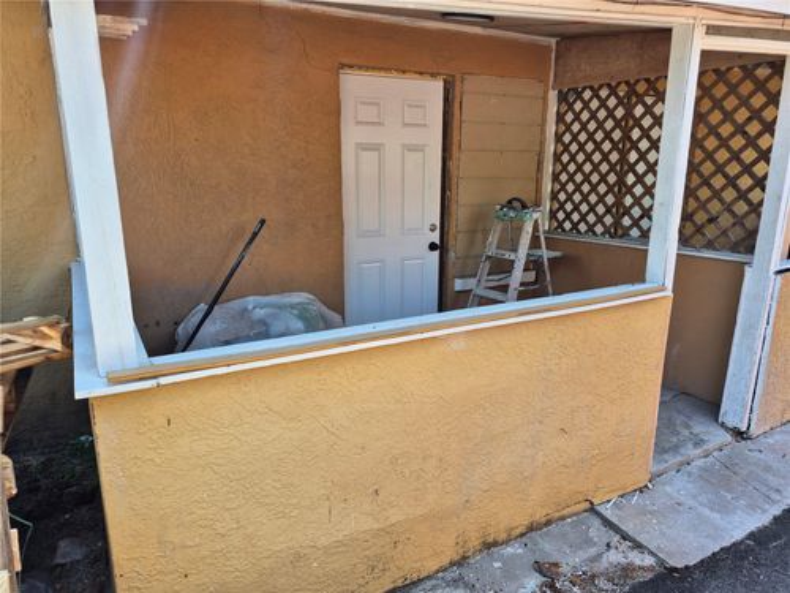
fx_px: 525
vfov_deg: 58.9
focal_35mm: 23
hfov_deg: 73.9
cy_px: 296
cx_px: 395
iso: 25
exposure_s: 1/317
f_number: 1.8
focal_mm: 5.4
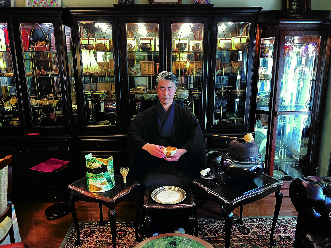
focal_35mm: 26
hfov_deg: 67.3
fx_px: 249
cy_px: 124
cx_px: 166
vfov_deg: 53.1
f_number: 1.5
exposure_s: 1/30
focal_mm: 5.7
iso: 1000
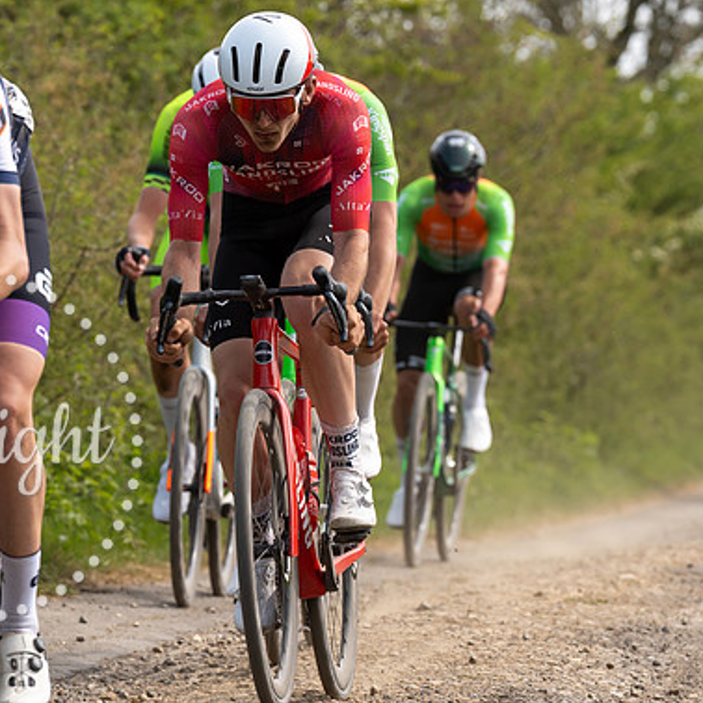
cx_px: 332
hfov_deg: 4.9
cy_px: 173
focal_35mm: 354
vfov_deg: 4.9
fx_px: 8134
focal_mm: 173
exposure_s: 1/1000
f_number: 5
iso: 250
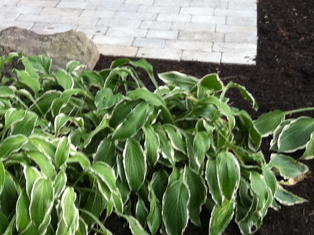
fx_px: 1250
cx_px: -22
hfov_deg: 14.0
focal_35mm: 138
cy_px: -130
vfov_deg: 10.3
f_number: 2.8
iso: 100
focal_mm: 3.85
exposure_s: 1/50
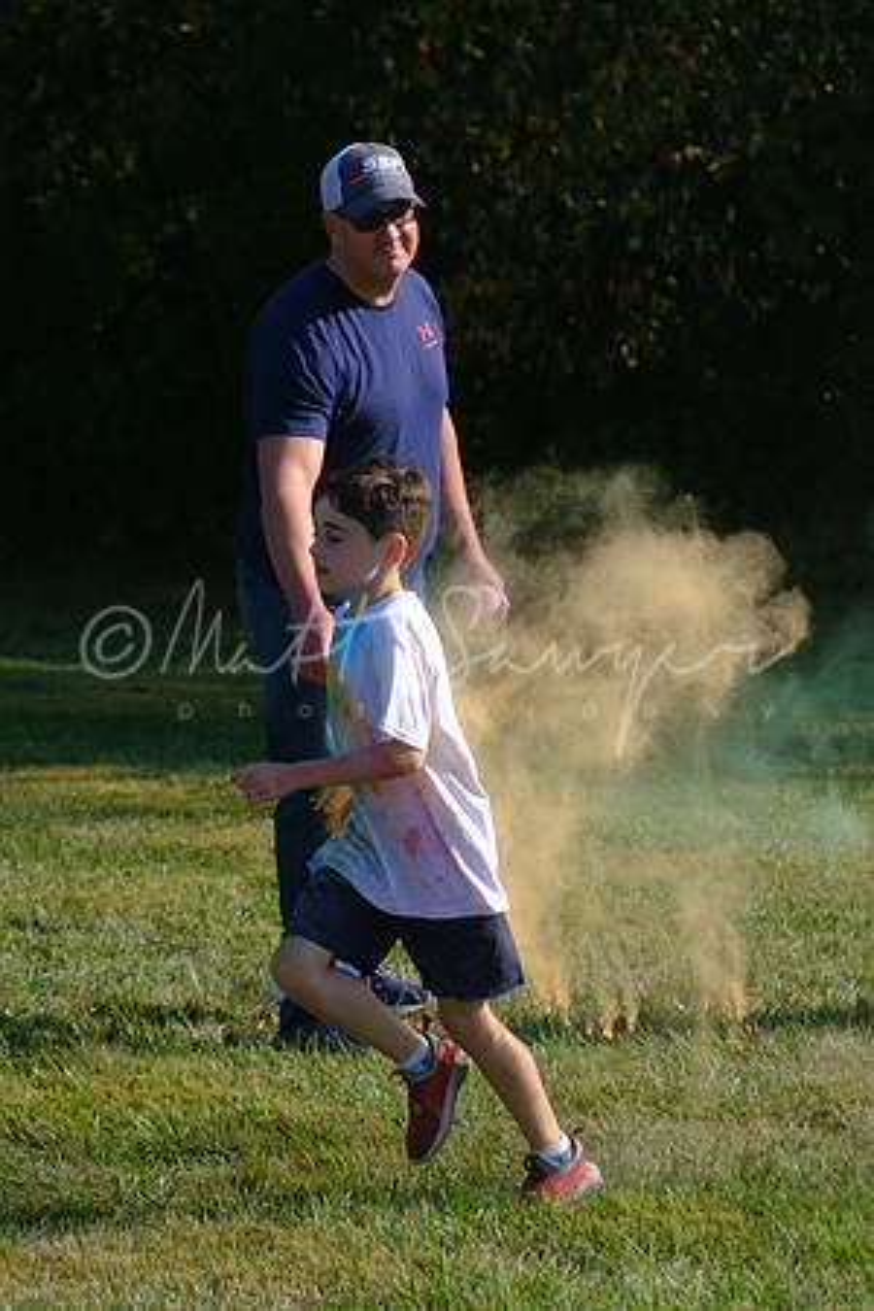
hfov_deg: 9.0
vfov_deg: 13.6
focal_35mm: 151
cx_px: 745
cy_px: 672
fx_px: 5513
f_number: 2.8
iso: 200
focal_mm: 48.5
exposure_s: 1/2500
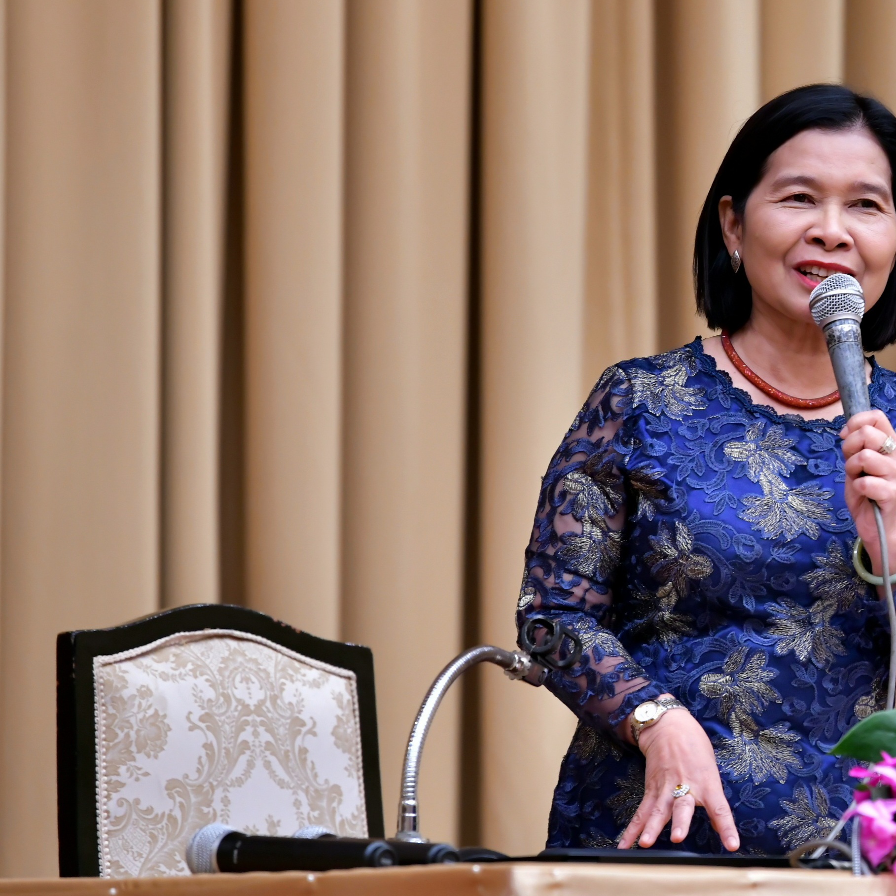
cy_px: 394
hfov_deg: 5.3
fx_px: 9605
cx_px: 841
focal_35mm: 328
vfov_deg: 5.3
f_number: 4
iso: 2000
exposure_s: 1/100
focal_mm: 200
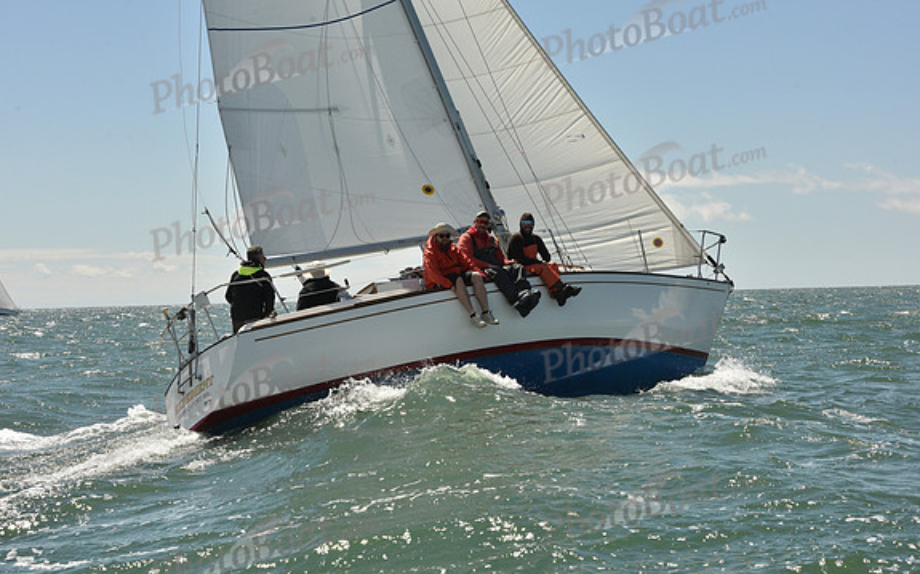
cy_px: 281
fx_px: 1805
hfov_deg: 28.6
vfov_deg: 18.1
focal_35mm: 72
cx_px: 459
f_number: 11
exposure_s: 1/800
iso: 320
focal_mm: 70
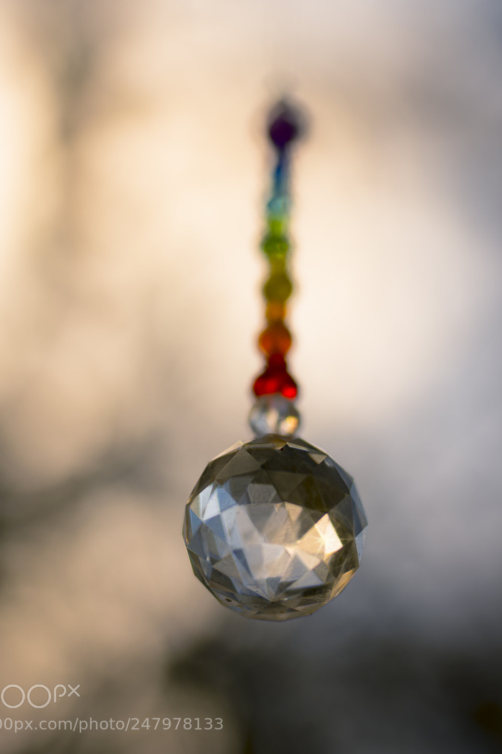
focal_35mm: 83
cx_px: 228
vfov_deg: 24.5
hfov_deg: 16.4
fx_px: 1737
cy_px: 348
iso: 100
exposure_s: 1/1600
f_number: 2
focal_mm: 50
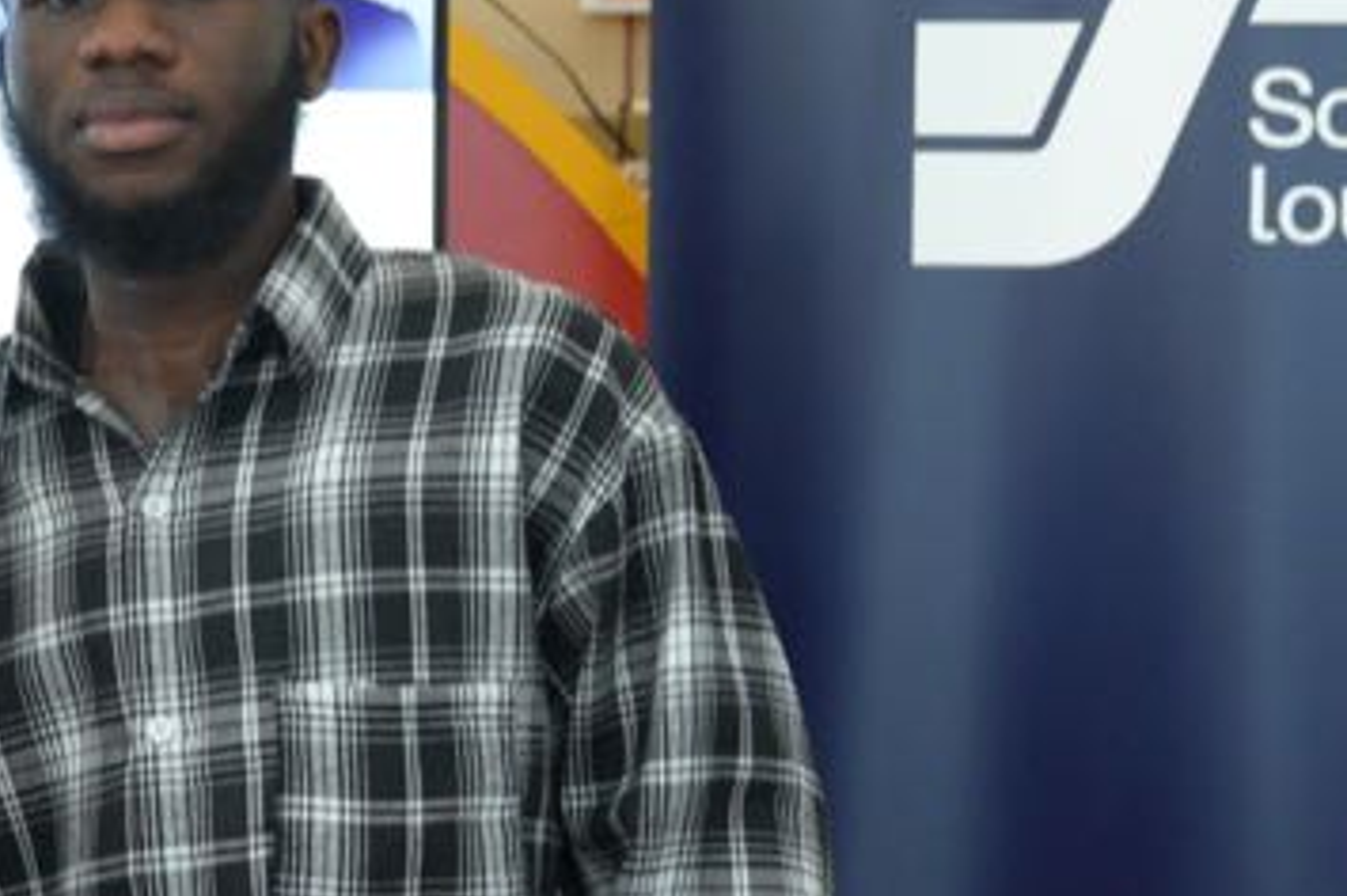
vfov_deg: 11.3
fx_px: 4523
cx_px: 99
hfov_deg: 16.7
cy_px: 446
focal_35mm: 121
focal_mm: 39
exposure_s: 1/125
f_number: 3.5
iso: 2000
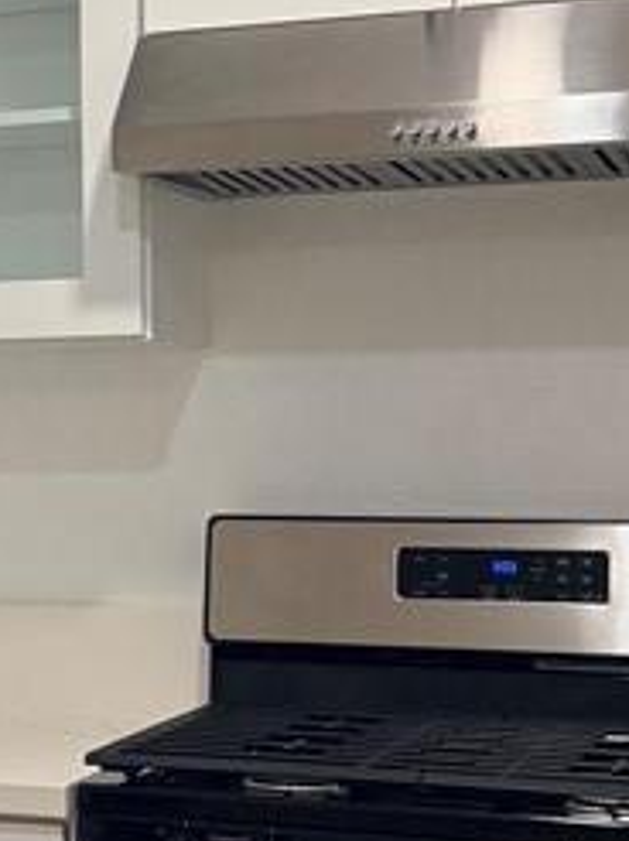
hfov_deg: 14.1
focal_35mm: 100
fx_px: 2427
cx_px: -236
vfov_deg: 19.7
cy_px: 400
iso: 200
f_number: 1.78
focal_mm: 6.76
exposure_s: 1/155
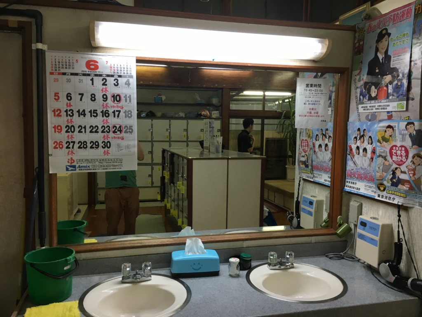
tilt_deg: -5.3
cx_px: 211
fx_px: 354
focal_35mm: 29
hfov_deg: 61.7
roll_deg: -1.7
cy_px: 158
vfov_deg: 48.2
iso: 80
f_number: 2.2
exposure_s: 1/33
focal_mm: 4.15
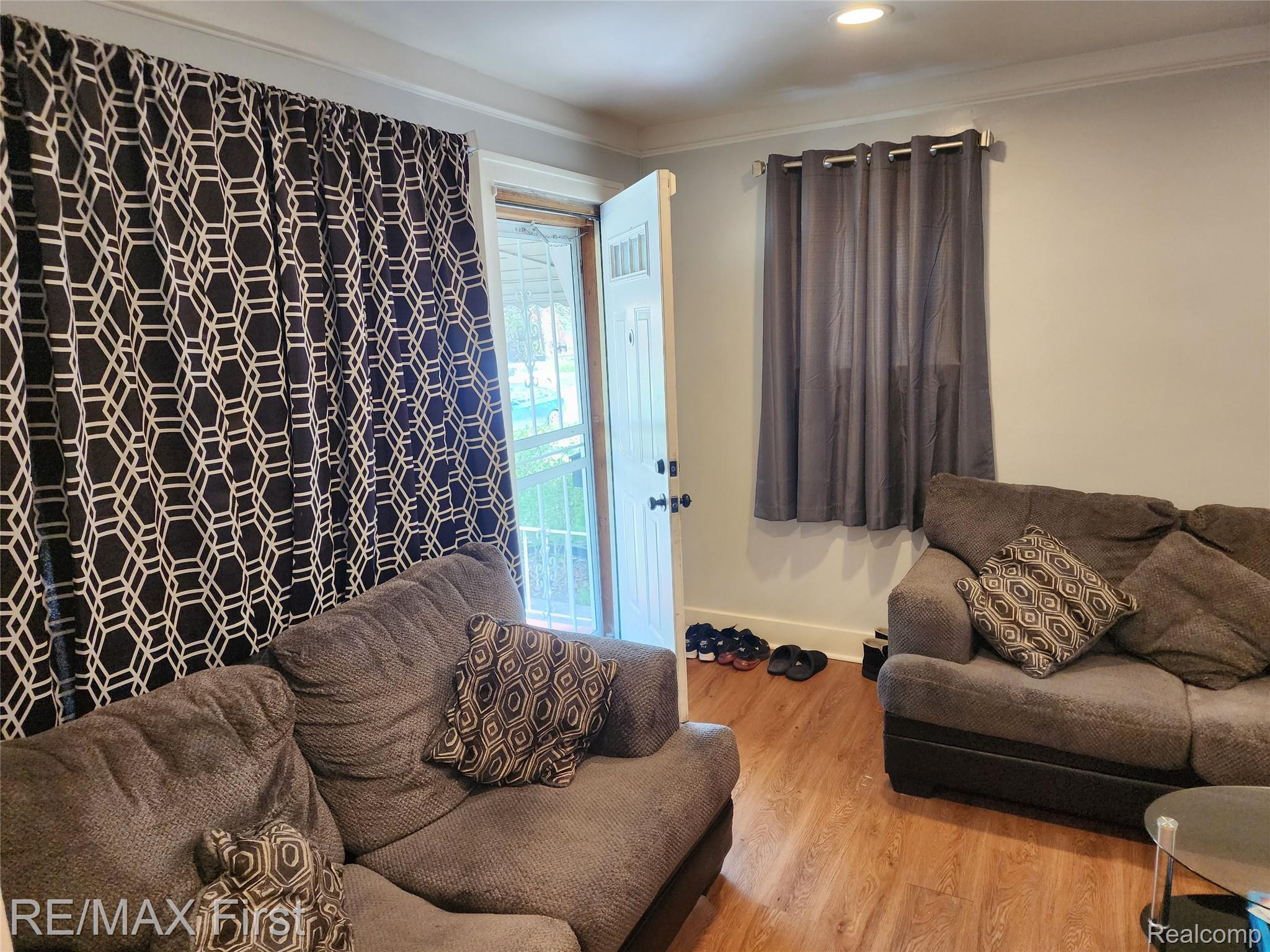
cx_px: 635
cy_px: 476
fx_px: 844
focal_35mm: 23
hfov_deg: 73.9
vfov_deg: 58.9
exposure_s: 1/120
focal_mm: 6.4
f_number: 1.8
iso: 250
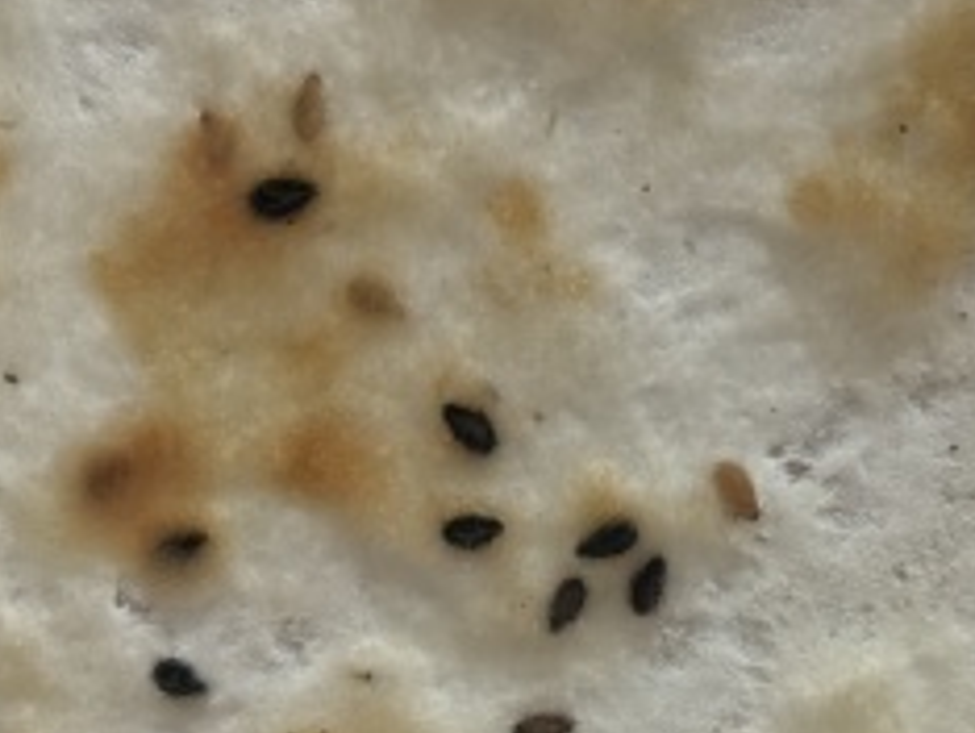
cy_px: 668
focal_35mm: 123
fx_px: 3468
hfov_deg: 16.0
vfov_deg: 12.0
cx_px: 654
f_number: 2
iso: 100
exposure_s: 1/50
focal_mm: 5.72
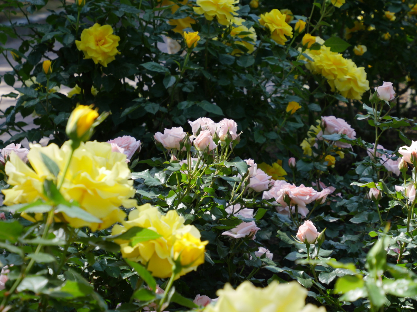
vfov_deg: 9.9
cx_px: 208
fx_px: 1807
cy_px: 156
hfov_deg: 13.2
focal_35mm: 150
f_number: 8
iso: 200
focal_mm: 75
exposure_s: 1/160
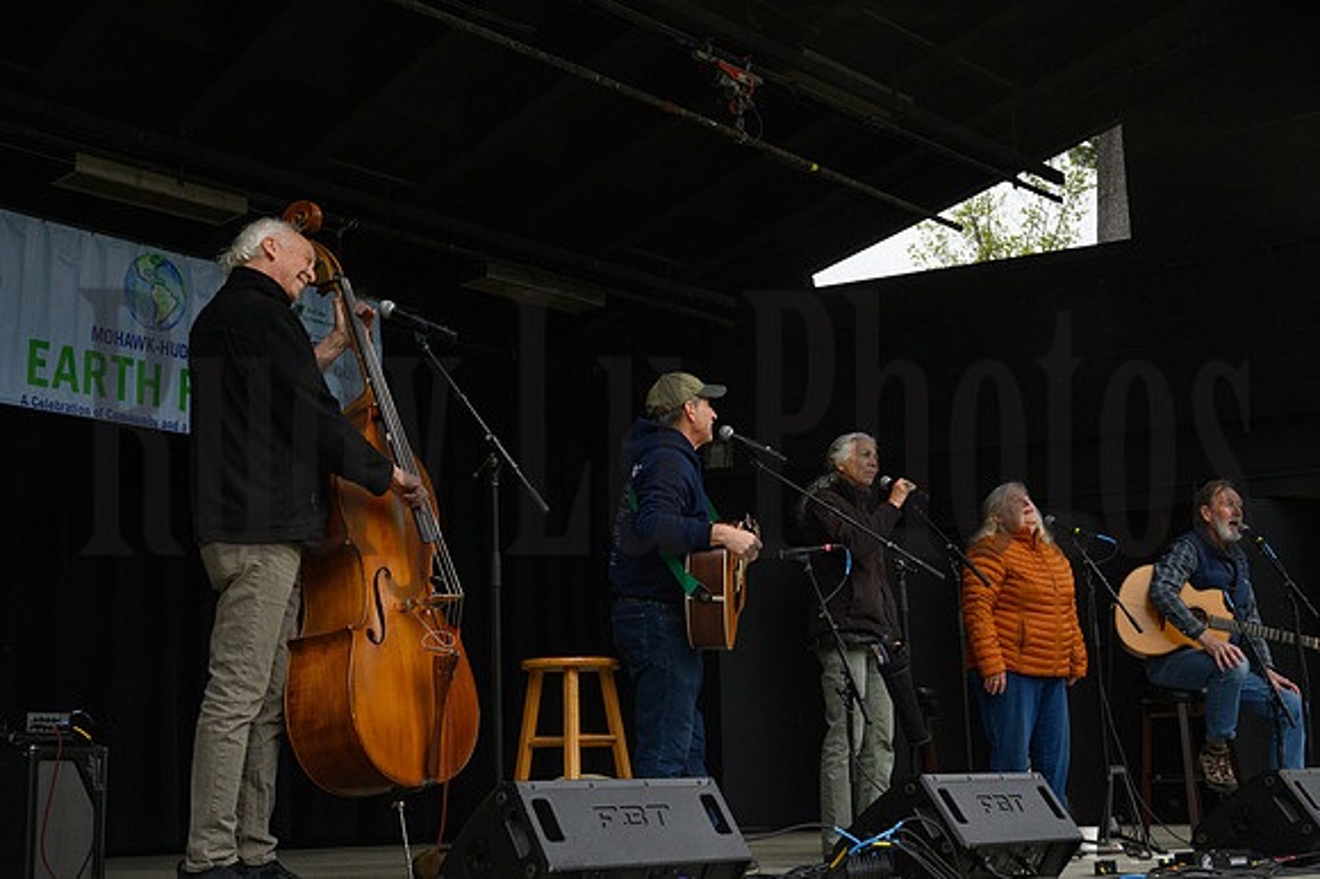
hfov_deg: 41.4
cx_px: 629
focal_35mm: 48
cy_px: 438
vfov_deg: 28.3
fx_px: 1745
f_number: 13
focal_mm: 44
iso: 1600
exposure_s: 1/500
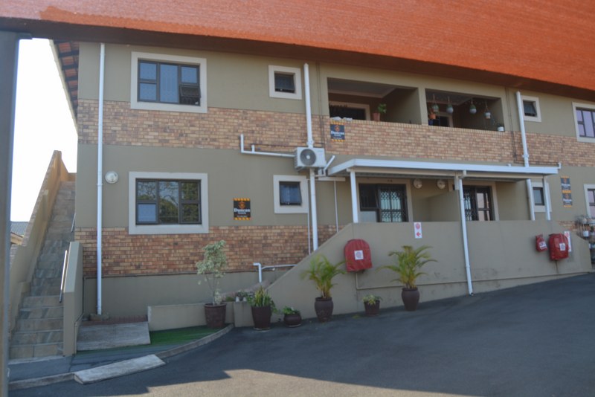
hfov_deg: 67.4
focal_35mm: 27
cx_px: 298
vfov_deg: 48.0
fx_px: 446
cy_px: 198
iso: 200
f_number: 6.3
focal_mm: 18
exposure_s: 1/160
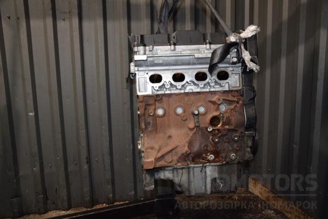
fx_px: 287
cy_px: 110
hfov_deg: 59.5
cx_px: 164
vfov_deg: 41.7
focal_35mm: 32
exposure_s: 1/60
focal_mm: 21
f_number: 5
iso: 800
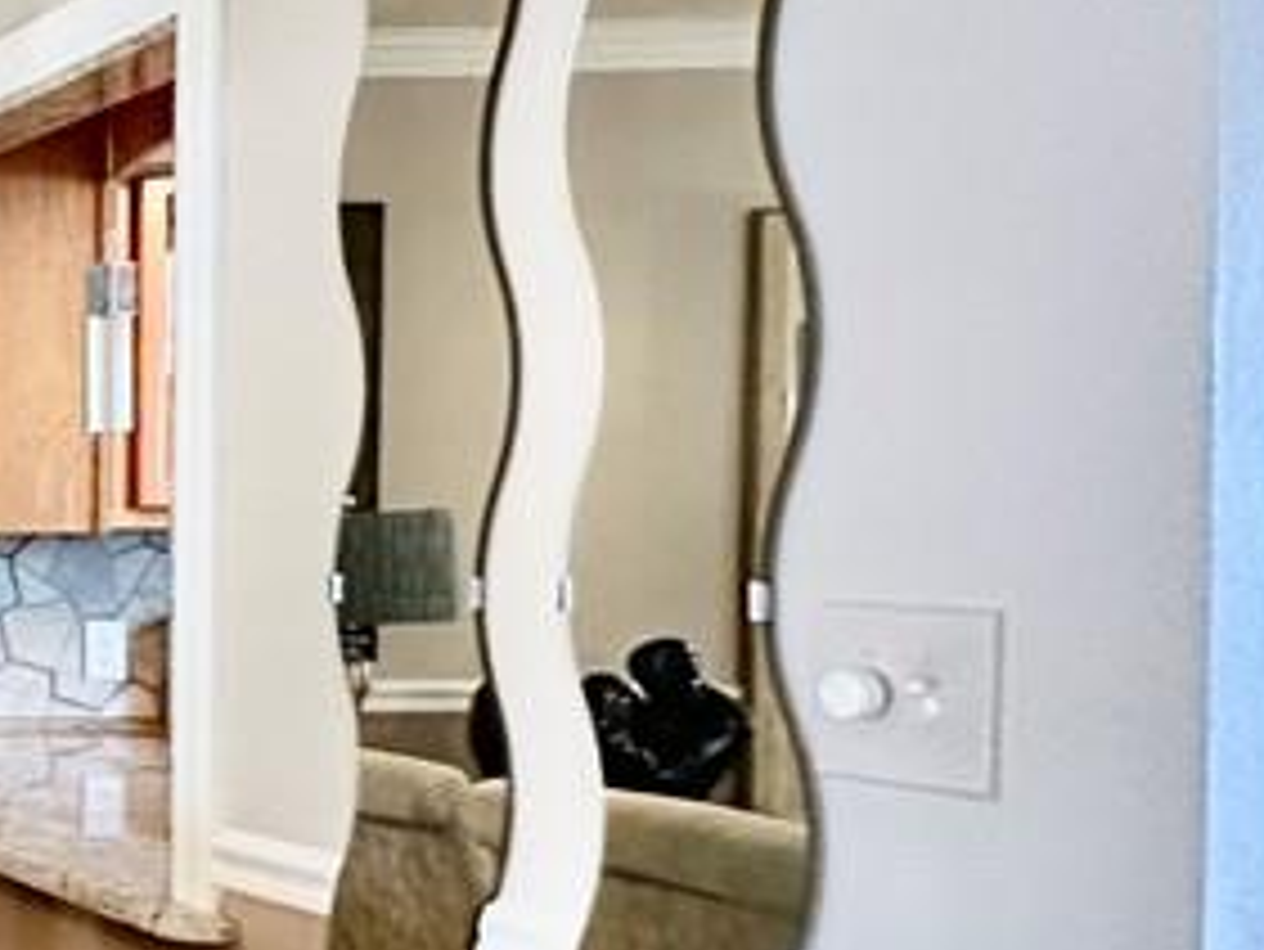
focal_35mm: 51
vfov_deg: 28.5
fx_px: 1863
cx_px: -976
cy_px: 554
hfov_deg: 22.6
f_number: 2.2
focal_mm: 2.22
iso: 640
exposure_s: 1/60
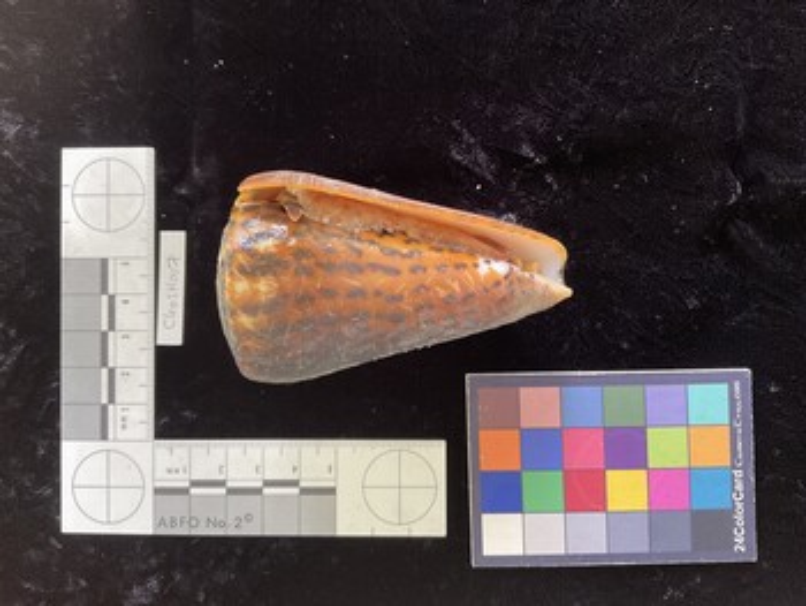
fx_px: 676
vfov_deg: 48.3
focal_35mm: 29
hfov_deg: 61.6
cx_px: 403
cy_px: 303
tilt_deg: -88.6
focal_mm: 3
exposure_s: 1/50
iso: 64
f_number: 1.8
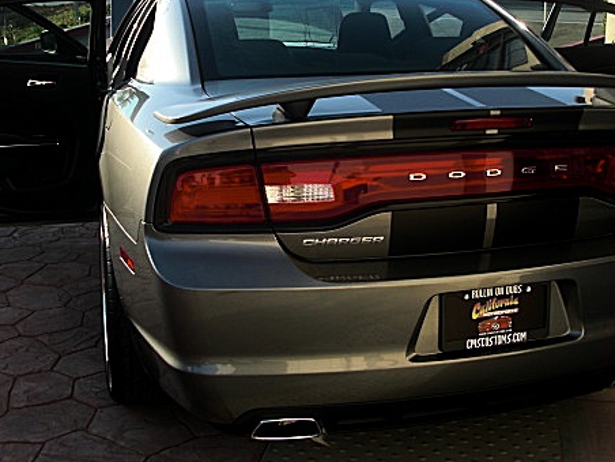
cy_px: 157
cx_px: 318
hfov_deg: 37.5
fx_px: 906
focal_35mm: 51
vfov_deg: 28.4
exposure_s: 1/400
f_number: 2.8
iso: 50
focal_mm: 6.3
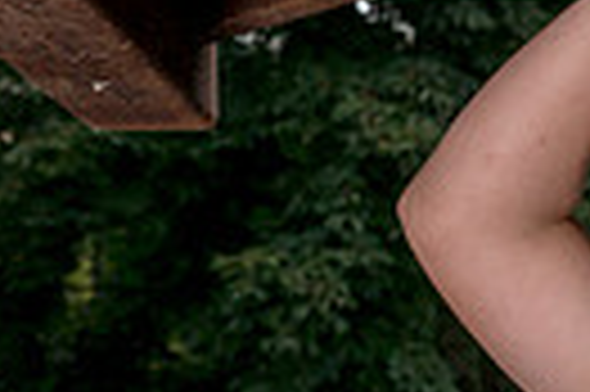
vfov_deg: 7.6
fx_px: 2897
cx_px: 640
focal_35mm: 177
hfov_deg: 11.5
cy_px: 556
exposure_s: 1/160
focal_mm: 40
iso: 160
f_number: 5
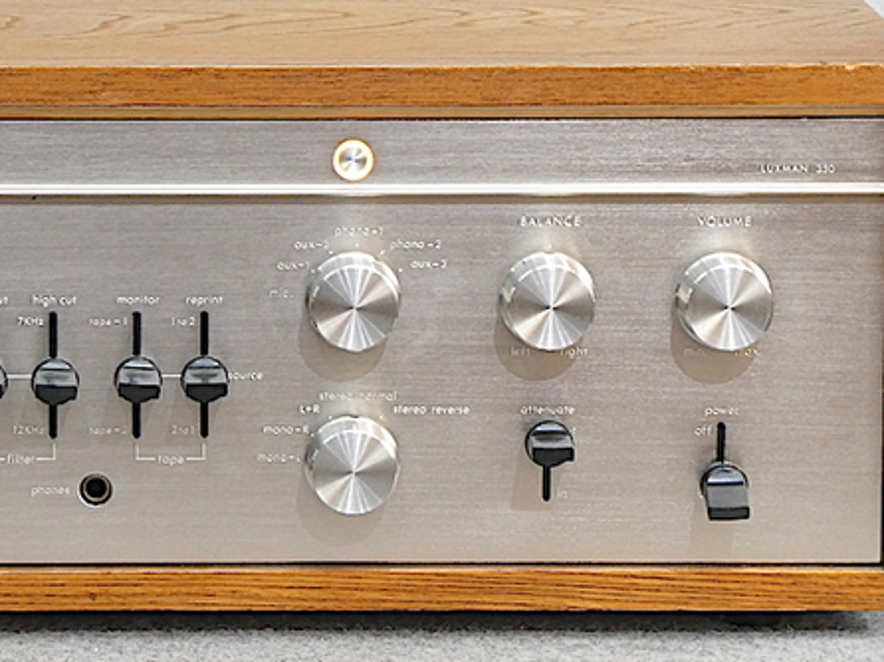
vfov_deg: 7.0
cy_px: 315
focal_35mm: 211
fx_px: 5385
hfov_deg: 9.4
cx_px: 155
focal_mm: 17.5
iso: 200
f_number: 5
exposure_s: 1/15
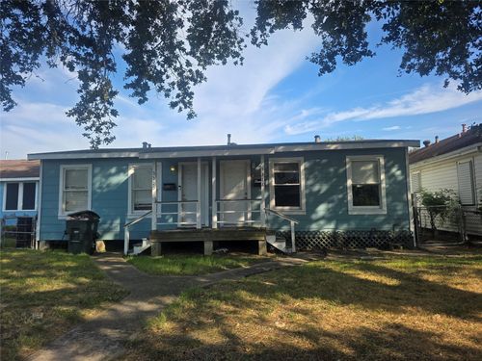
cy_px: 180
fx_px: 320
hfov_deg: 73.9
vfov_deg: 58.9
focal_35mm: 23
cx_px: 241
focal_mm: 6.3
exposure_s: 1/472
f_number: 1.7
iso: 12
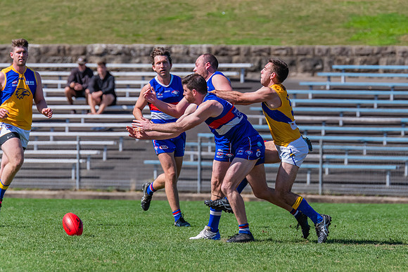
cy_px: 94
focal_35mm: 585
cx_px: 277
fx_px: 6628
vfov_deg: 2.4
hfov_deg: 3.5
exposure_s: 1/1600
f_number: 8
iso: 800
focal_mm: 420
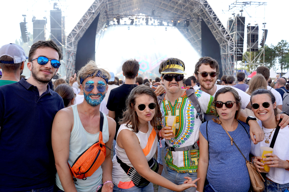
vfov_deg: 46.4
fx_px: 225
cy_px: 96
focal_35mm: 28
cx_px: 144
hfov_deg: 65.5
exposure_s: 1/320
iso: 100
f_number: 4.5
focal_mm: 28
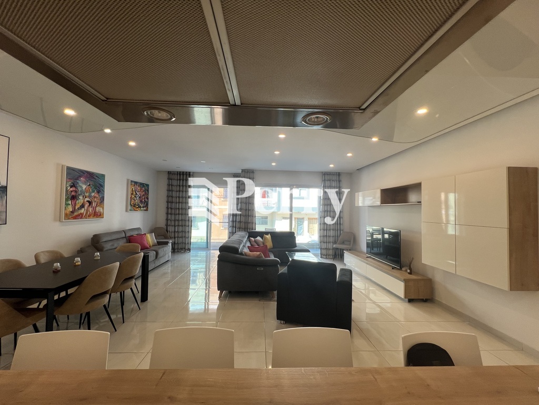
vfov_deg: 89.9
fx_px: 202
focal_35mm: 13
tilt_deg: +2.0
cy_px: 202
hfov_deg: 106.2
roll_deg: -0.5
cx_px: 270
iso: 50
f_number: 1.8
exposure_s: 1/100
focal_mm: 1.57
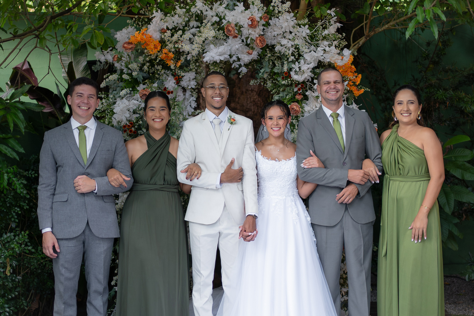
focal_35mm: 54
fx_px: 705
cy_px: 155
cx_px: 235
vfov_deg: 25.3
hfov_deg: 37.2
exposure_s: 1/400
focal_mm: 35
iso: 640
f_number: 1.4
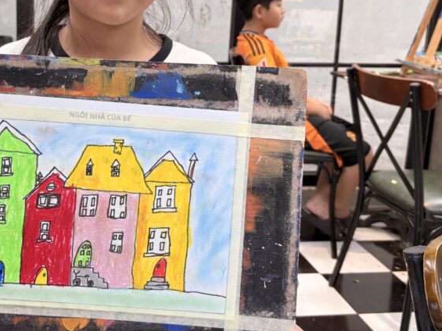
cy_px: 95
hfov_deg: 40.5
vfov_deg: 31.1
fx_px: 587
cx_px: 131
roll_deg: -1.3
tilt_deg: -9.5
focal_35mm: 46
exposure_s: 1/100
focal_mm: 5.96
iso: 80
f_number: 1.6
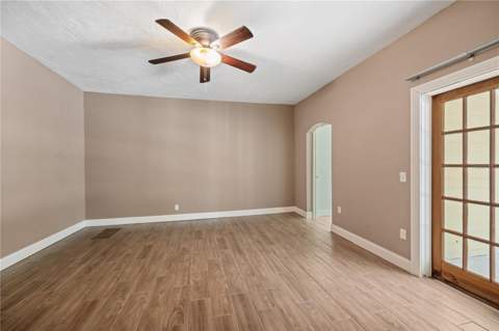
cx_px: 250
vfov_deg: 81.1
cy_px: 166
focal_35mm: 14
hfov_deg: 104.3
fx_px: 194
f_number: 6.3
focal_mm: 14
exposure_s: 1/4
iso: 250
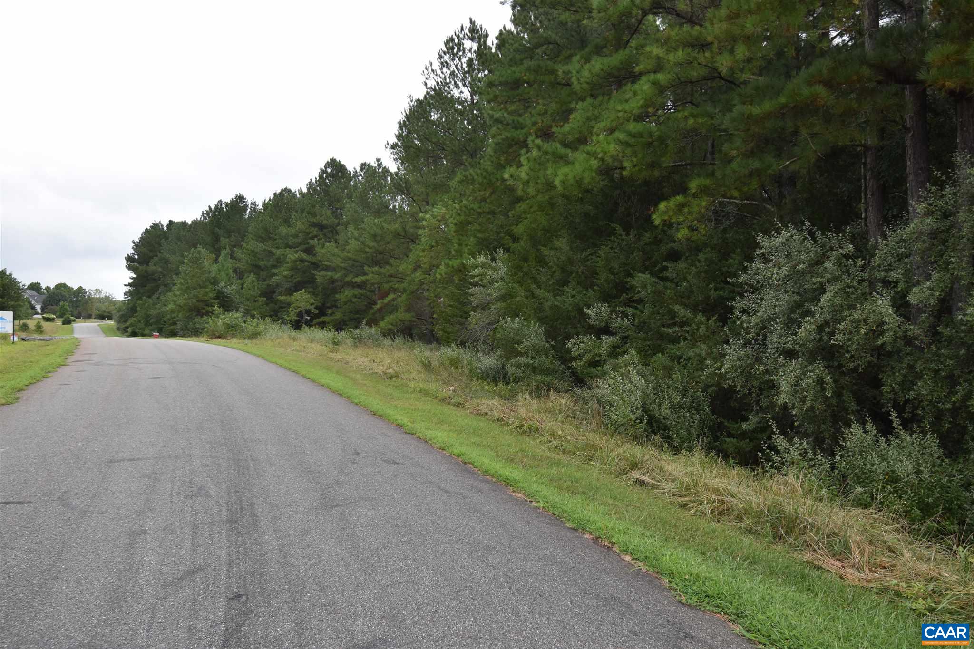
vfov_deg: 43.6
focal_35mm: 30
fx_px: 812
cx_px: 487
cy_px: 324
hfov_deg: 61.9
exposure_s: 1/250
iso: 200
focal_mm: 20
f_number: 7.1
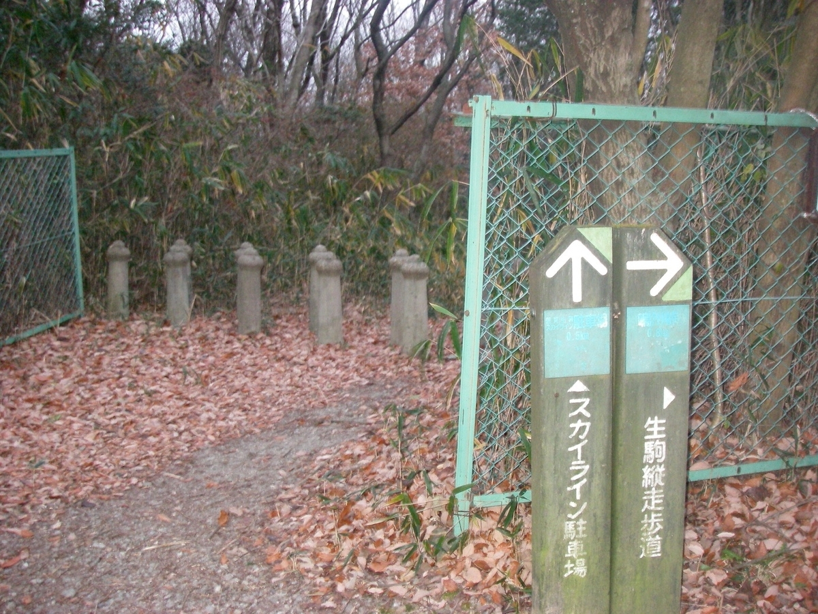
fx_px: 898
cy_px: 307
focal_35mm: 38
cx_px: 409
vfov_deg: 37.7
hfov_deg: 49.0
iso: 400
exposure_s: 1/4
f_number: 3.3
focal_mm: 6.3
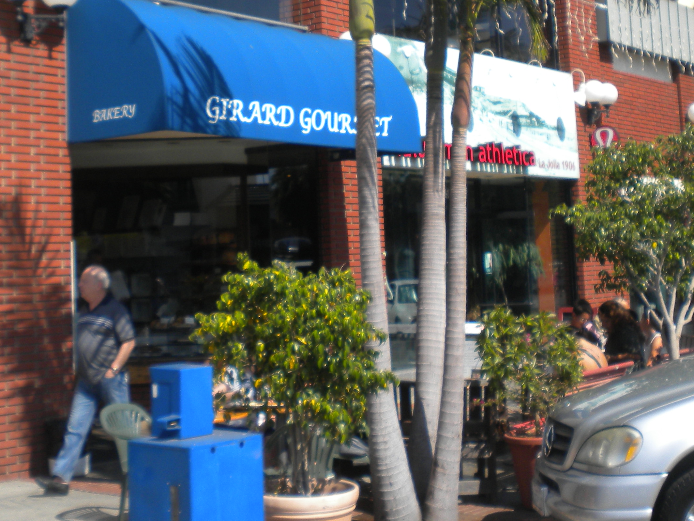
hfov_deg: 32.1
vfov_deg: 24.1
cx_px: 286
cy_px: 118
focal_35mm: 60
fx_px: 1203
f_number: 4.6
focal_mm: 6.3
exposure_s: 1/487
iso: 80
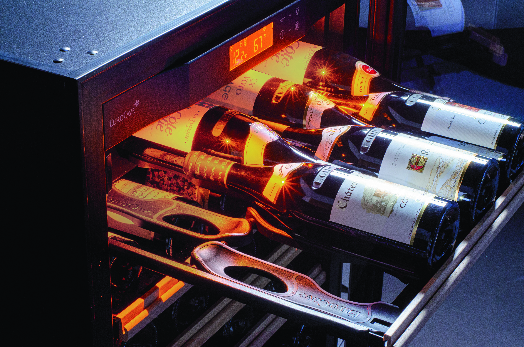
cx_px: 262
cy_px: 174
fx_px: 1089
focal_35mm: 75
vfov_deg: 18.1
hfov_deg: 27.0
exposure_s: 1.6
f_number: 16
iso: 400
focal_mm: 50
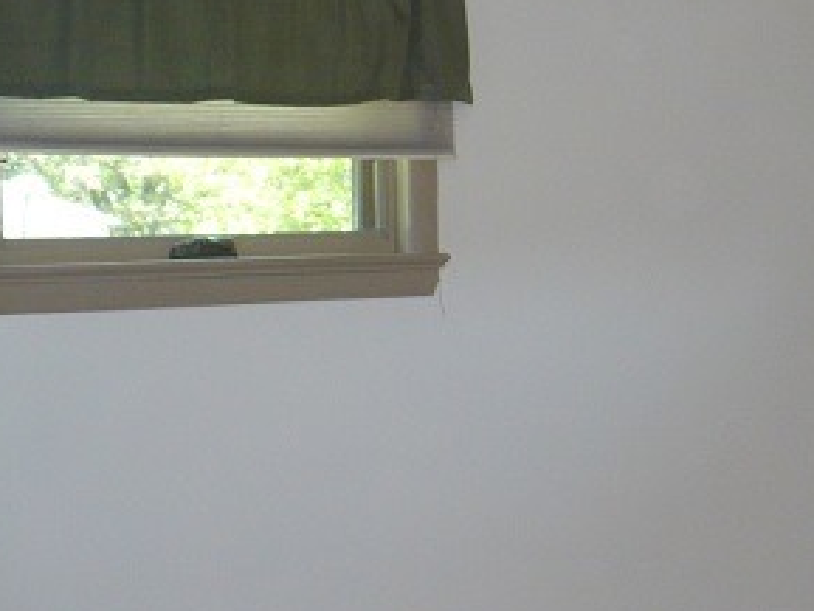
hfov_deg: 22.5
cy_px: 290
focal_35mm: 82
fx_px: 1929
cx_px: 887
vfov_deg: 18.0
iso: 160
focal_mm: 6.1
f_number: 2.8
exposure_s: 1/30
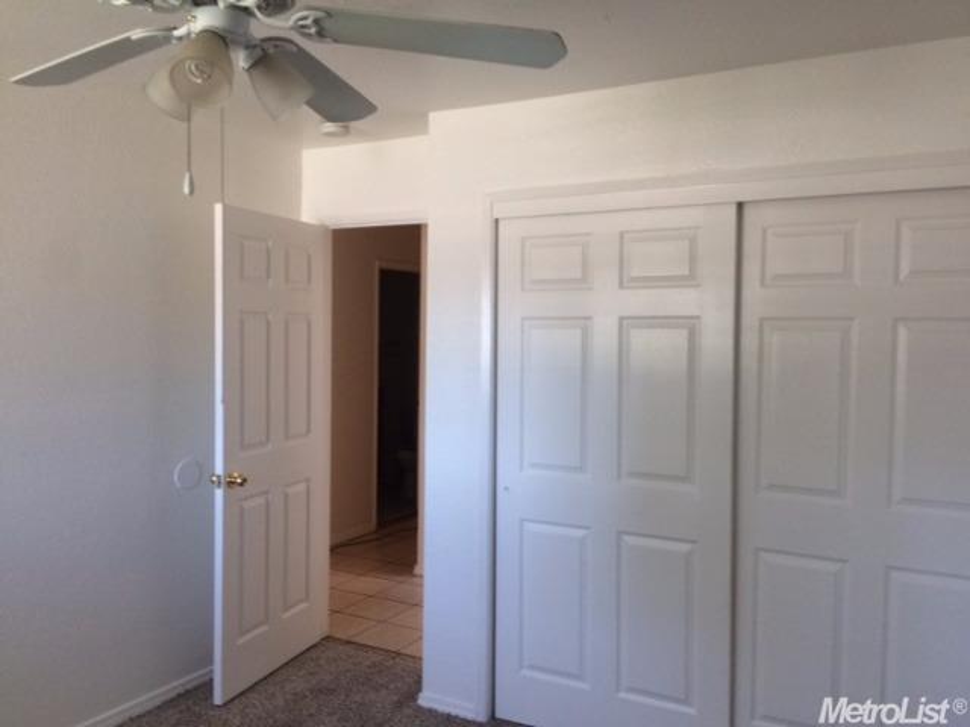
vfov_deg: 48.2
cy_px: 364
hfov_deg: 61.7
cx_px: 485
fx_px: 813
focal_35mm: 29
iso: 100
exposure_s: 1/30
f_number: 2.2
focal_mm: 4.15
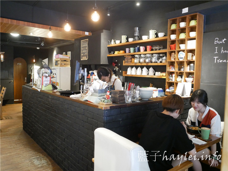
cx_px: 114
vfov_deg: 46.8
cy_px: 86
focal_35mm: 30
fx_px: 198
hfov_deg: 60.0
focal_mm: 15
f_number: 1.7
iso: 3200
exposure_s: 1/60
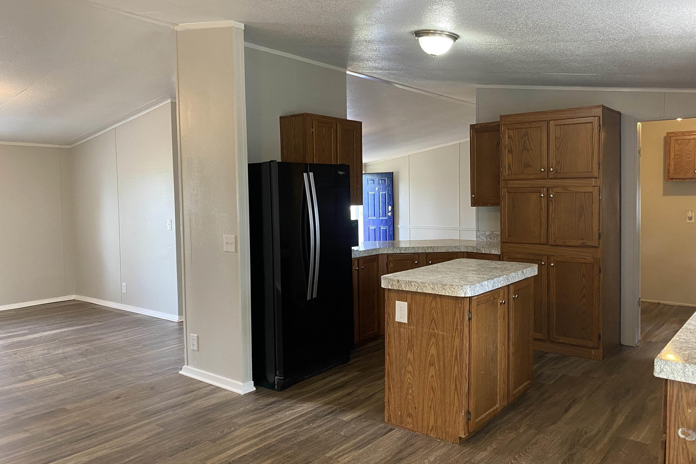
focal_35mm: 28
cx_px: 352
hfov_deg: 65.5
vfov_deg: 46.4
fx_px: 541
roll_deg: +0.4
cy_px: 223
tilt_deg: -1.3
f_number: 1.8
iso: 200
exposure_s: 1/60
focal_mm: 4.25
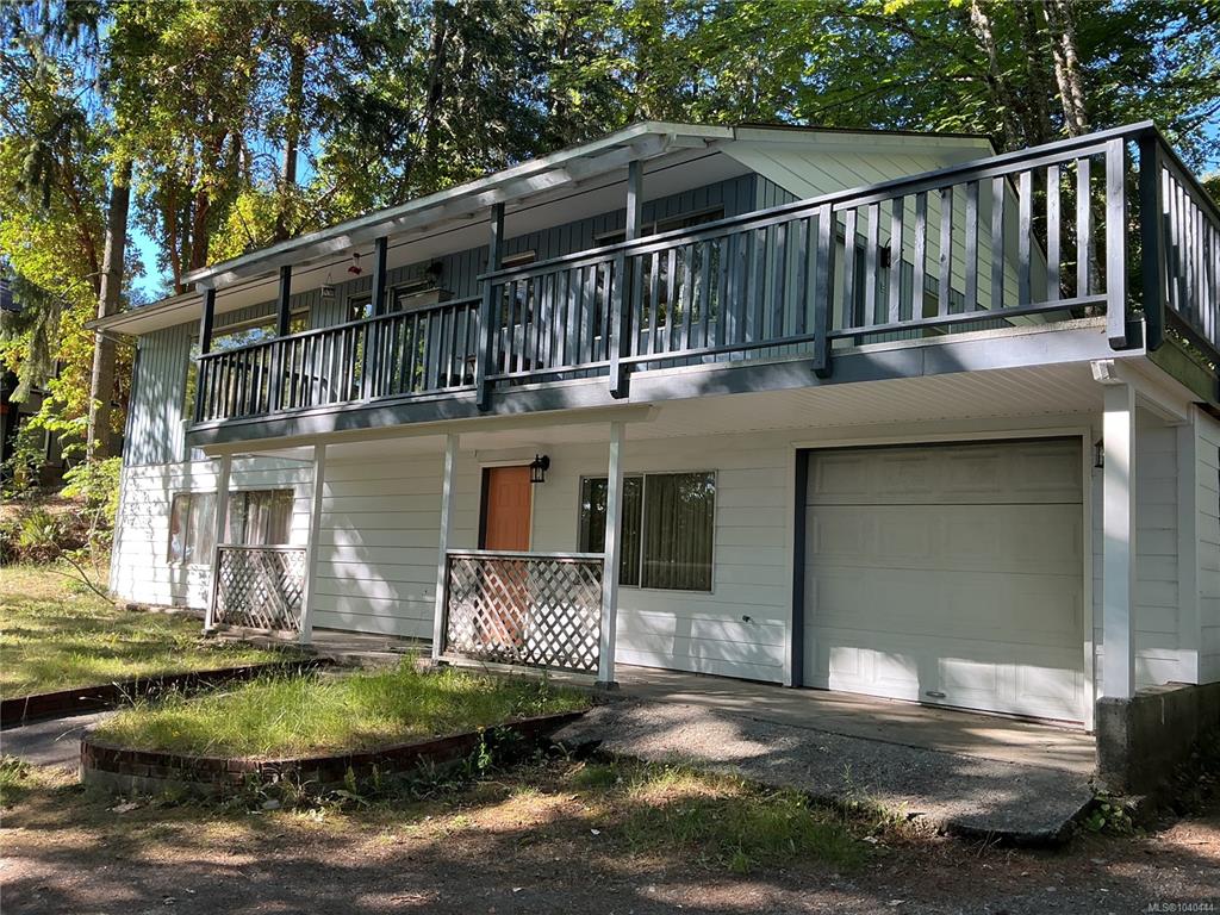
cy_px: 458
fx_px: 1022
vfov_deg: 48.2
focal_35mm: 29
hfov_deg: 61.7
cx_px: 610
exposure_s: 1/133
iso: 20
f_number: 1.8
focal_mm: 3
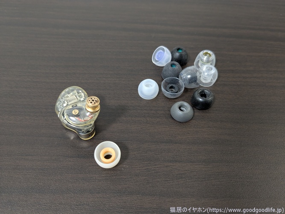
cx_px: 142
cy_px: 107
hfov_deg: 65.3
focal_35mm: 27
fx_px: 222
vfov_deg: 51.3
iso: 210
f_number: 1.73
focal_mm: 4.38
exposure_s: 1/40
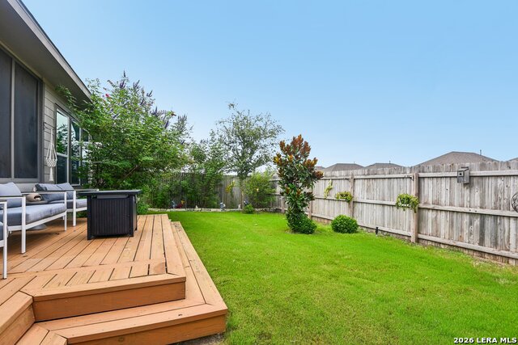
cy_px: 172
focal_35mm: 18
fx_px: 259
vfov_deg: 67.4
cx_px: 259
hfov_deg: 90.0
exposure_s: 1/640
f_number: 8
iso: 400
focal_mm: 18
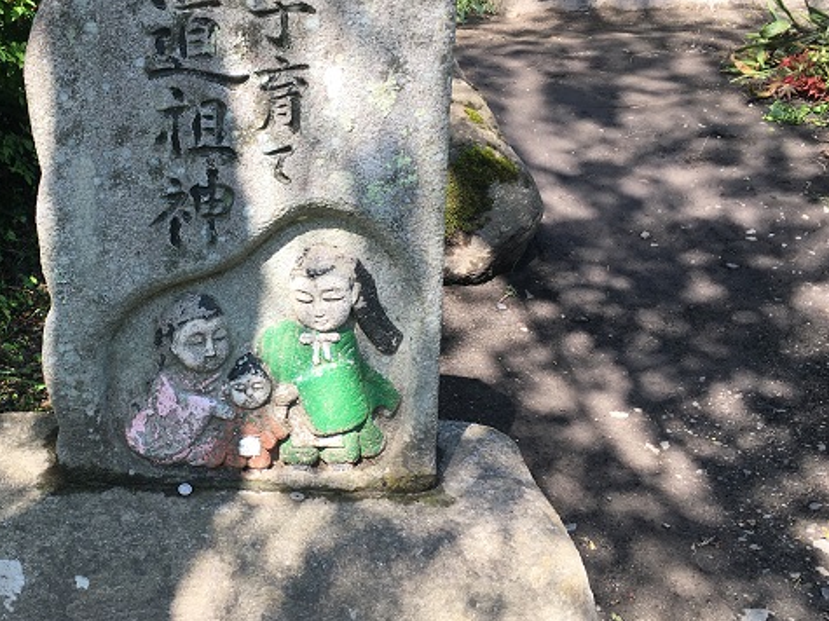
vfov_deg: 32.9
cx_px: 229
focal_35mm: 44
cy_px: 321
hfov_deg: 41.9
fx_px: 1053
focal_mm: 4.15
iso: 25
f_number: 2.2
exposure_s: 1/259
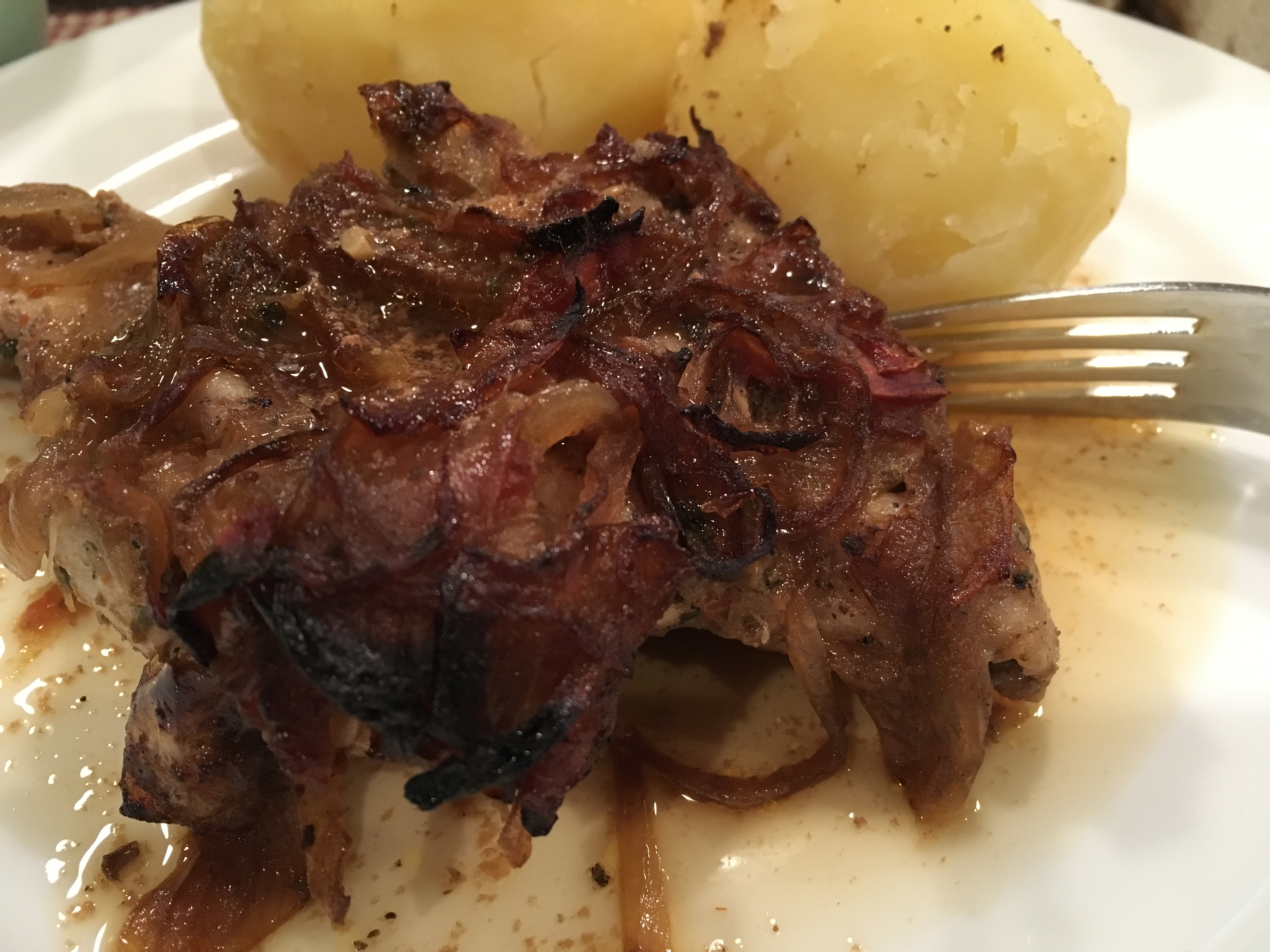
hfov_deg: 61.7
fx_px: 1064
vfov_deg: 48.2
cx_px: 635
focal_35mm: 29
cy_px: 476
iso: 200
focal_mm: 4.15
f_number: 2.2
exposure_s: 1/30
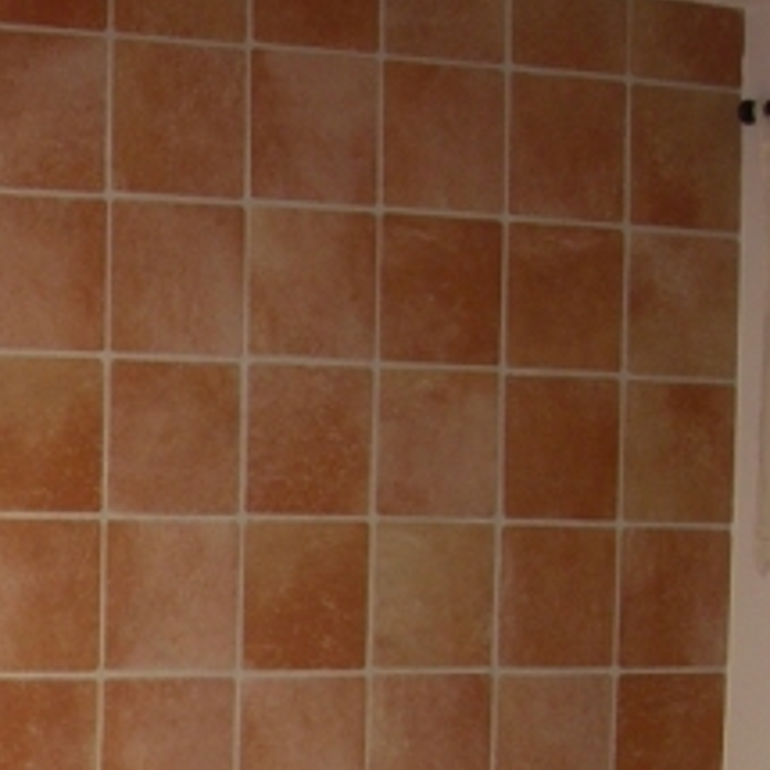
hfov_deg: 13.2
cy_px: 852
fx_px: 3146
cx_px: -401
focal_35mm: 125
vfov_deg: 13.7
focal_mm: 7.8
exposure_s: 1/28.4
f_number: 2.8
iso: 84
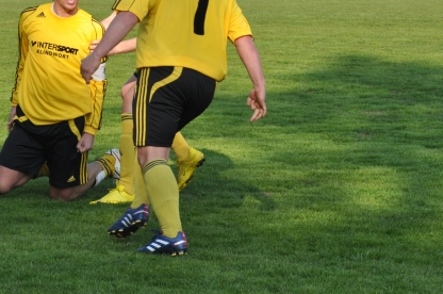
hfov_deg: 10.2
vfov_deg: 6.8
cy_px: 40
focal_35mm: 202
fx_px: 2482
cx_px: 80
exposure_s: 1/1000
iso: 800
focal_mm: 70
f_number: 8
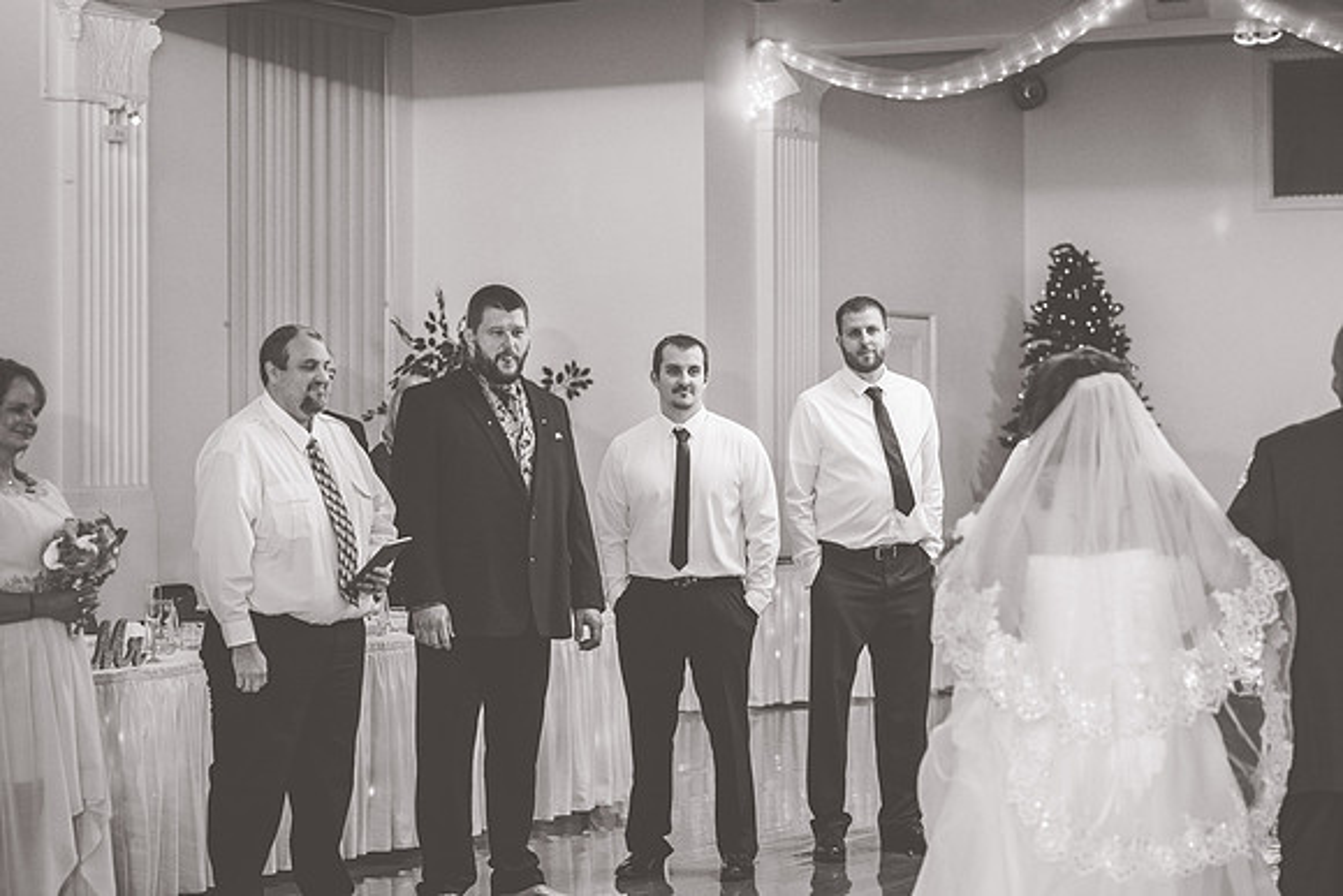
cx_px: 672
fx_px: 3172
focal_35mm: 85
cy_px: 448
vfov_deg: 16.1
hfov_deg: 23.9
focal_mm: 85
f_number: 3.2
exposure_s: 1/200
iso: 800
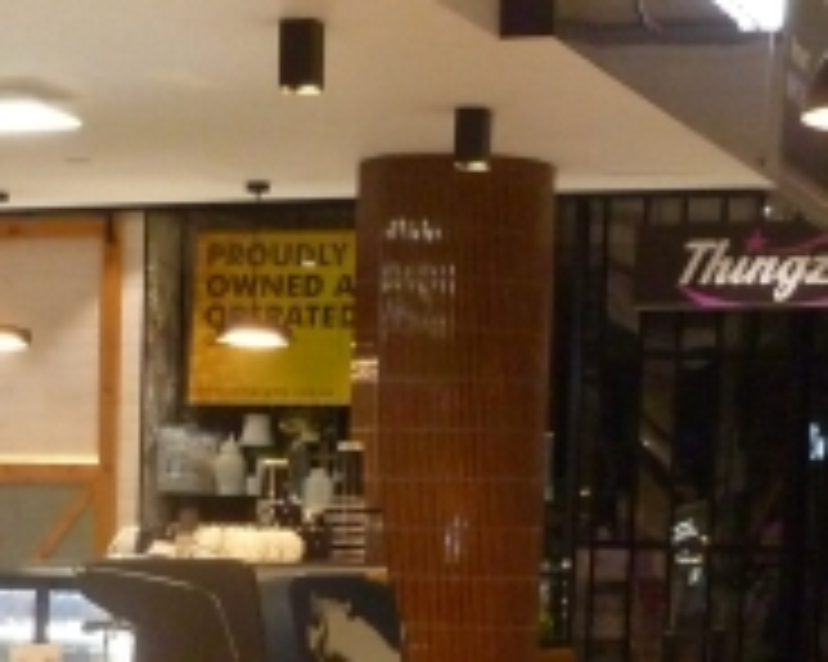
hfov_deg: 18.3
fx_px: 2547
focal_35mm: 104
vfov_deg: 14.3
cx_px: 140
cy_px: 835
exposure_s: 1/30
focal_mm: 5
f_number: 3.3
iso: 400
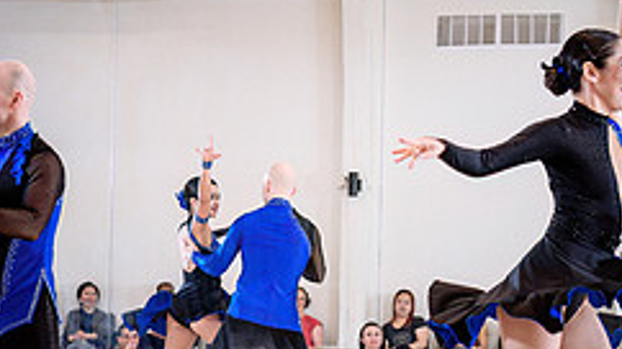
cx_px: 414
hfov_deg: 19.1
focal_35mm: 112
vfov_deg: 10.8
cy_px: 277
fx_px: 1847
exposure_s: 1/250
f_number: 2.8
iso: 1600
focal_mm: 44
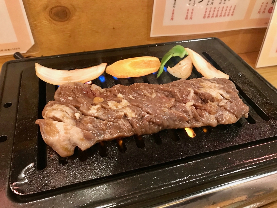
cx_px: 138
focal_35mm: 28
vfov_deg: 49.7
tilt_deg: -42.4
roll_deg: -2.5
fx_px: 224
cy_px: 104
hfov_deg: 63.4
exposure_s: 1/7
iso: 100
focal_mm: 3.99
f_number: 1.8
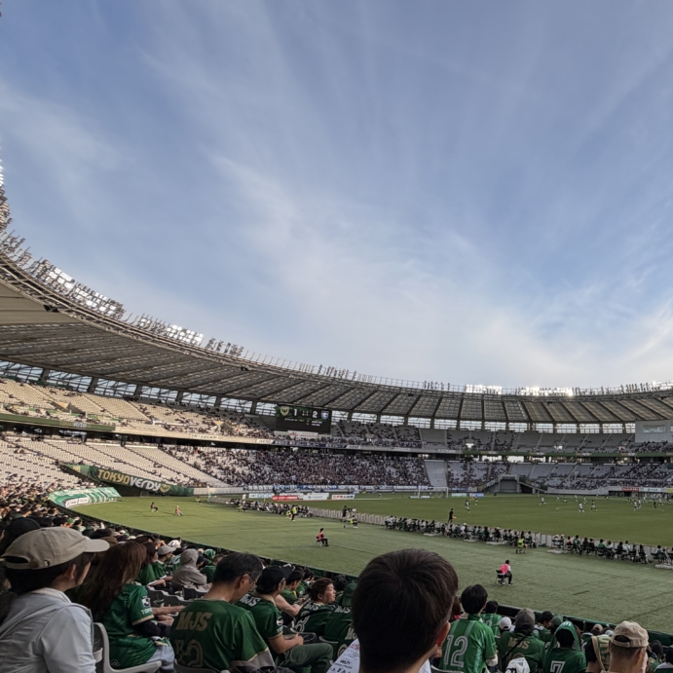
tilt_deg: +7.3
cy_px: 414
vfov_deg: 66.4
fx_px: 506
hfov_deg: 56.8
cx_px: 620
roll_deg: -1.3
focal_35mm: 23
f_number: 2.2
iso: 25
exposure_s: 1/770
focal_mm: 2.22
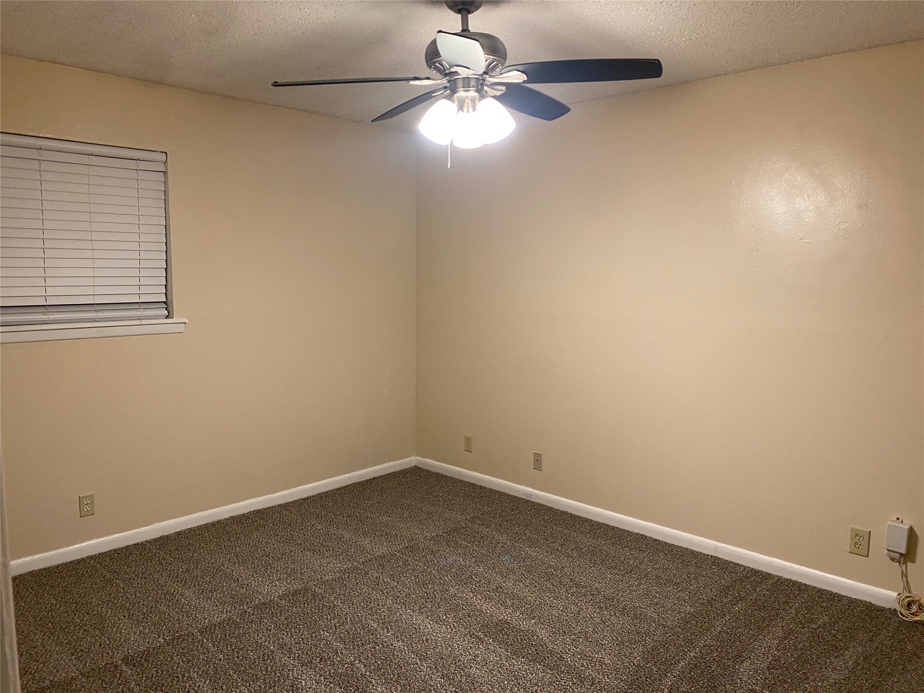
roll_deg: -0.3
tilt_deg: -6.0
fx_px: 694
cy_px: 346
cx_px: 462
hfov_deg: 67.3
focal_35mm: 26
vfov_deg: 53.1
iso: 160
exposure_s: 1/60
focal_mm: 4.25
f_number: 1.8
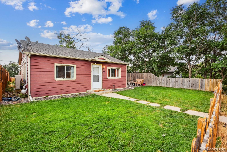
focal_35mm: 17
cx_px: 114
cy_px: 76
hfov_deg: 93.3
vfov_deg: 70.4
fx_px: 107
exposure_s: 1/90
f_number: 11
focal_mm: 17
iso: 400
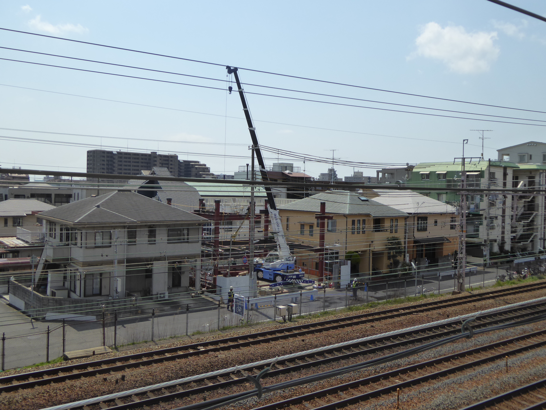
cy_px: 205
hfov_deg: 54.0
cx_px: 273
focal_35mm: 34
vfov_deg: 41.8
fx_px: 536
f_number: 3.6
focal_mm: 5.8
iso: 160
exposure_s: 1/1600
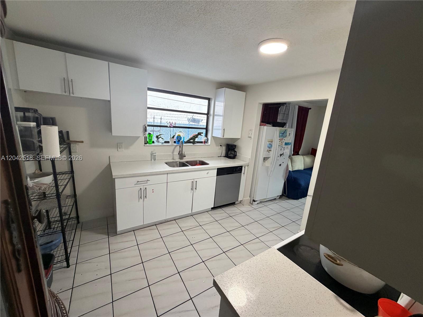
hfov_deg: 102.1
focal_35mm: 14
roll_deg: -4.9
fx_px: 171
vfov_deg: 85.7
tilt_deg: -12.0
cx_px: 212
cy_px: 158
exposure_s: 1/60
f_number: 2.2
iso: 320
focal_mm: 2.22
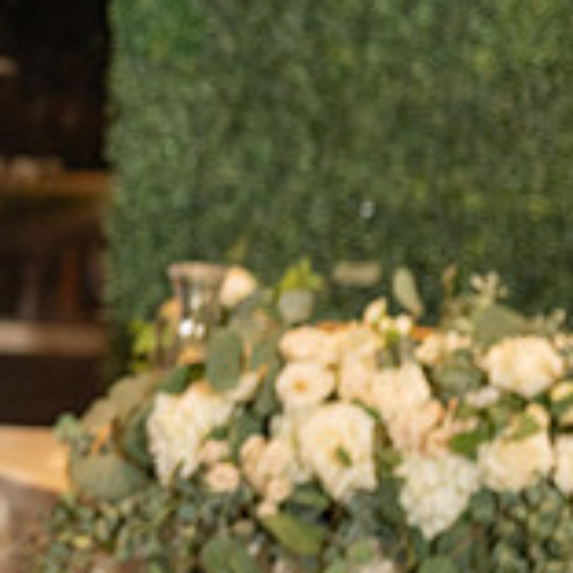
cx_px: -441
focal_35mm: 221
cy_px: 163
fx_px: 4139
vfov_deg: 7.9
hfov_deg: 7.7
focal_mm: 70
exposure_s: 1/160
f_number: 3.5
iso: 800
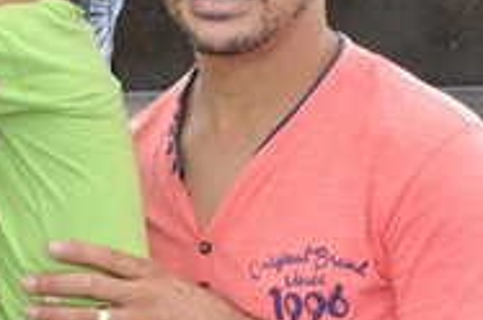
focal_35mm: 149
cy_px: -102
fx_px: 1992
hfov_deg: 13.6
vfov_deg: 9.0
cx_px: -13
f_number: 4.5
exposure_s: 1/125
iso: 800
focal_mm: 29
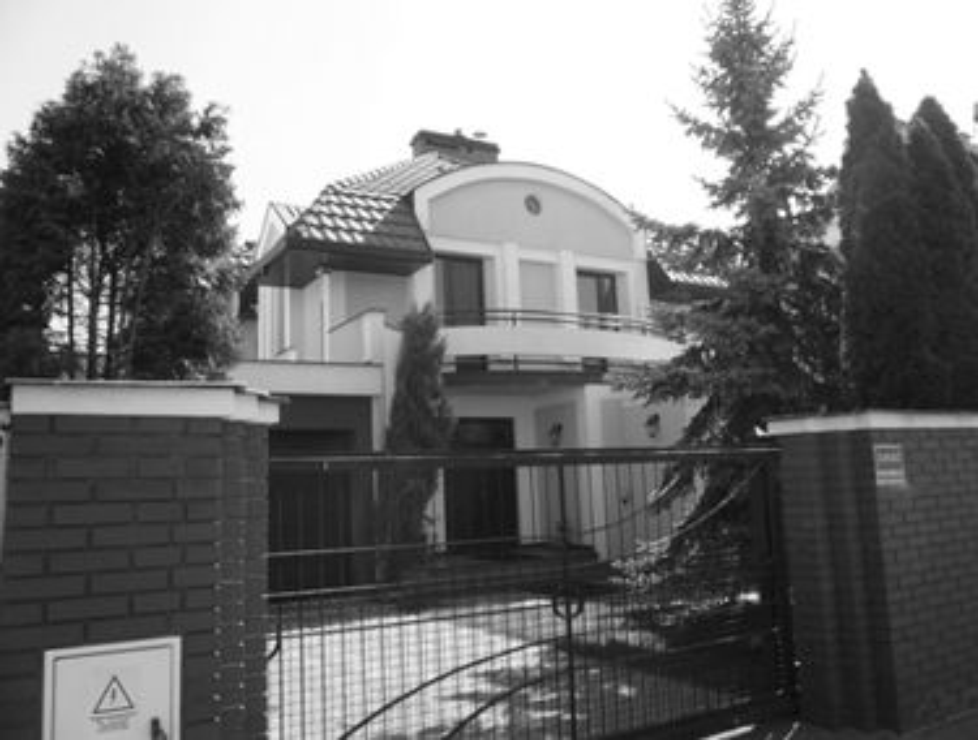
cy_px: 370
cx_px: 489
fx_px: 794
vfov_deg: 50.0
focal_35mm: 28
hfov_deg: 63.3
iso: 100
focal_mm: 4.6
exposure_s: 1/640
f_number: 2.8
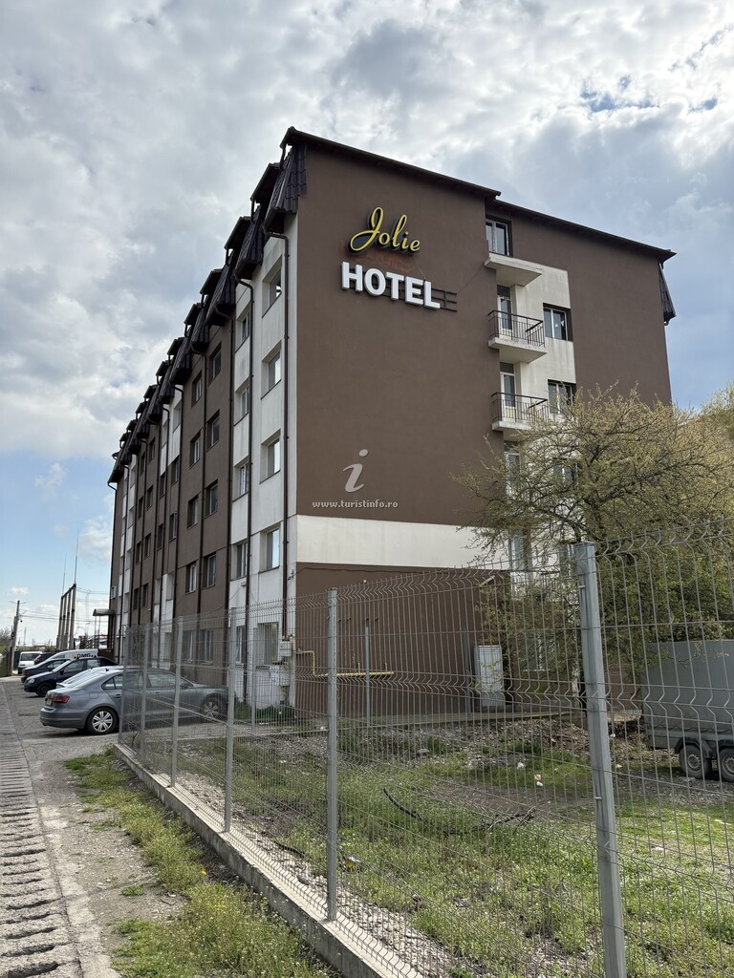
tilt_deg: +12.7
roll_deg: +0.2
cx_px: 367
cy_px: 489
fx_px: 735
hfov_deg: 53.1
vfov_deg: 67.3
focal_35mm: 26
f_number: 1.6
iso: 64
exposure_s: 1/4608
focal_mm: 5.96
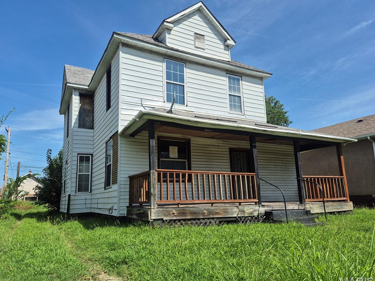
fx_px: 260
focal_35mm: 24
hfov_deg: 71.6
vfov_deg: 56.8
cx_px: 182
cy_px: 143
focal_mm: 5.4
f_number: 1.8
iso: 25
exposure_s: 1/2160
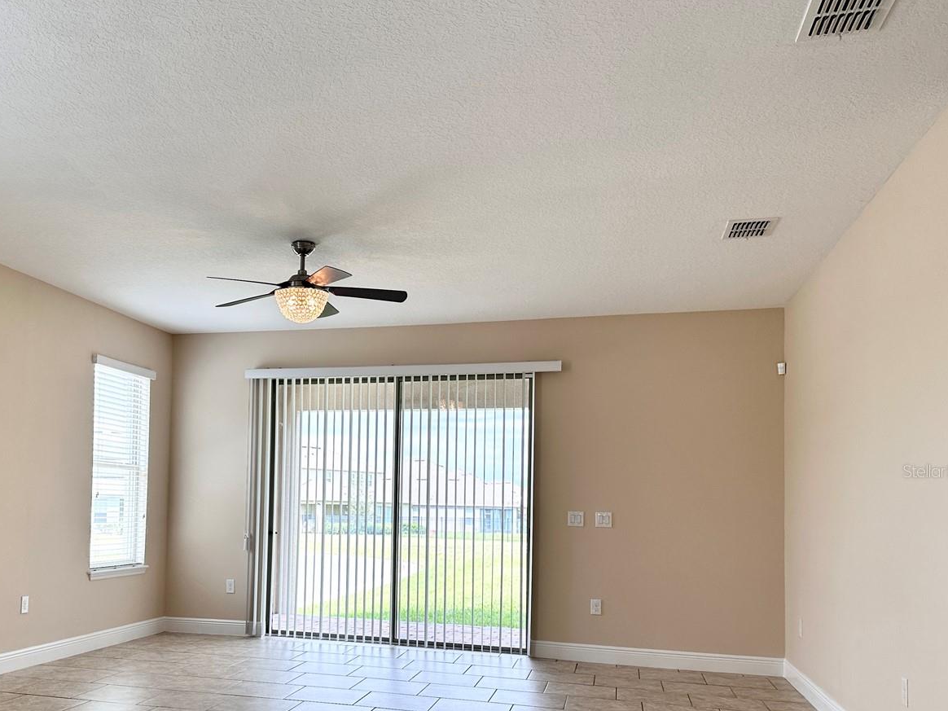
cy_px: 471
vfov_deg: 42.4
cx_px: 328
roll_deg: -0.6
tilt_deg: +2.5
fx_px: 904
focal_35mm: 33
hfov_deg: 54.4
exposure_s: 1/321
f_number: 1.78
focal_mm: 6.86
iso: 80
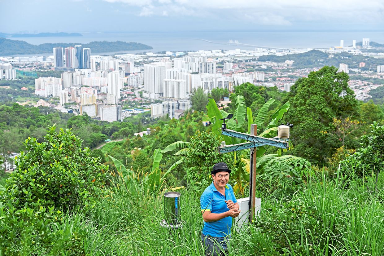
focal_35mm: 50
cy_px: 128
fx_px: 533
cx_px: 192
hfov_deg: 39.6
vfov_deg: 27.0
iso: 320
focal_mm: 50
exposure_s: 1/1000
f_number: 4.5
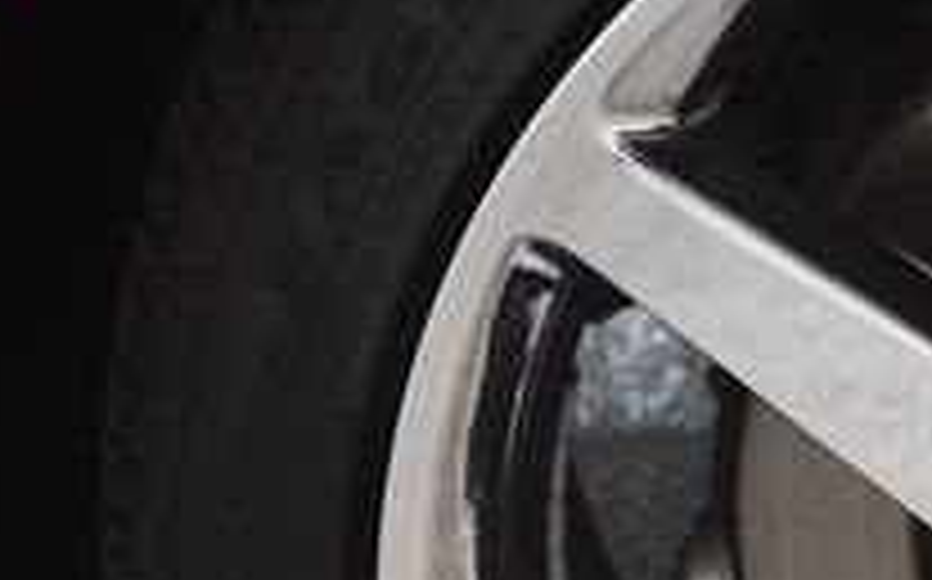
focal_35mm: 284
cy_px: 558
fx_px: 7208
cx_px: 1333
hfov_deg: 7.3
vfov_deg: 4.6
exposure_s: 1/80
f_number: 5
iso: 3200
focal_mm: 60
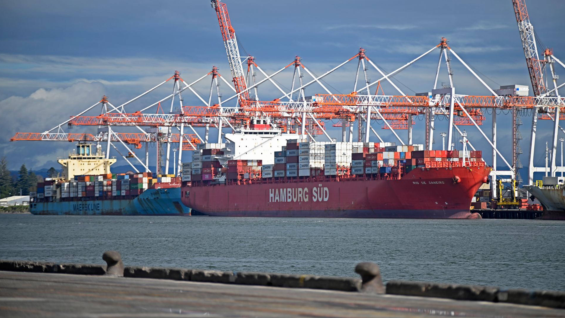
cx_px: 282
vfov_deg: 6.4
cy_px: 145
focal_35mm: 189
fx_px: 2832
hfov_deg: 11.4
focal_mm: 180
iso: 100
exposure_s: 1/2000
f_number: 2.8
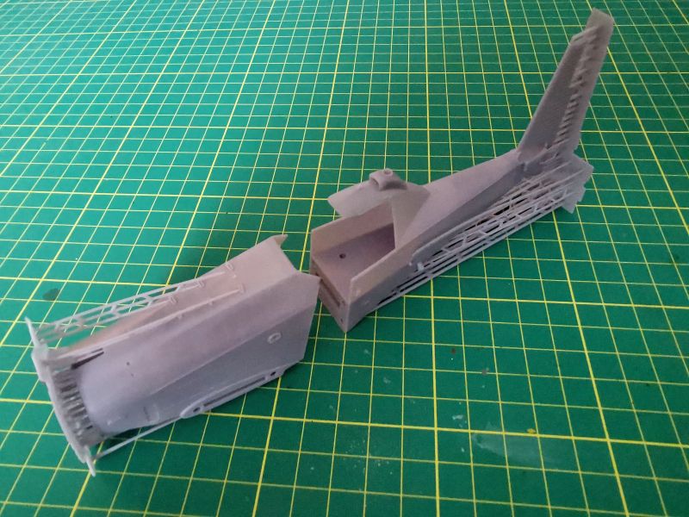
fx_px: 537
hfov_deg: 65.3
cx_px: 344
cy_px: 258
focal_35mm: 27
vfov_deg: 51.4
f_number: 2.2
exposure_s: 1/16.7
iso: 1000
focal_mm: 2.35
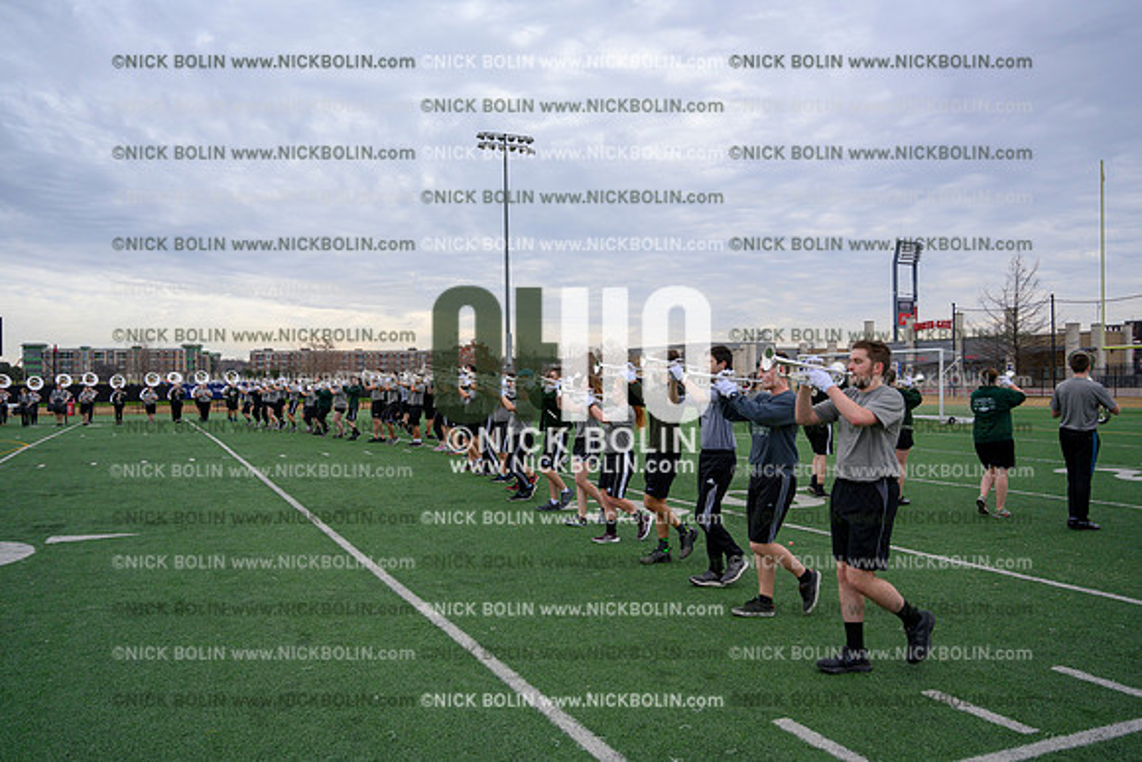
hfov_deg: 62.8
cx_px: 571
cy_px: 381
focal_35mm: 30
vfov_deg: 44.3
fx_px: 936
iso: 800
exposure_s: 1/2000
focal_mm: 29.5
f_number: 4
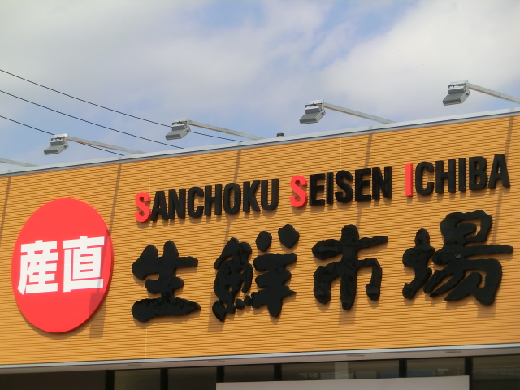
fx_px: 2283
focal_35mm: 152
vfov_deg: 9.8
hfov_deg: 13.0
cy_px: 195
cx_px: 260
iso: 80
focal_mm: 26.91
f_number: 5.9
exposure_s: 1/640
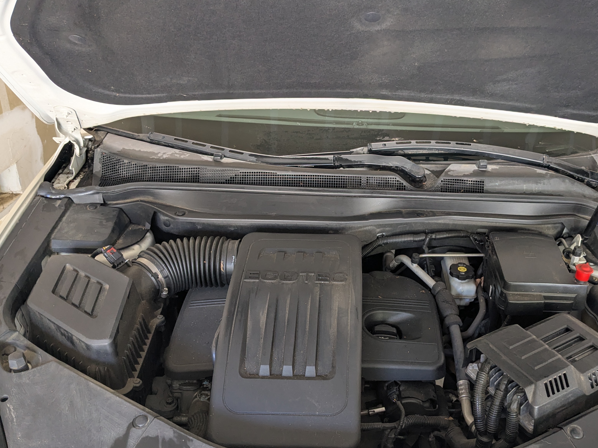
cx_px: 359
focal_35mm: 35
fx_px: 605
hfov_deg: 52.3
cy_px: 224
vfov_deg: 40.7
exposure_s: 1/40
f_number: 1.73
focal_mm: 4.38
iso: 132
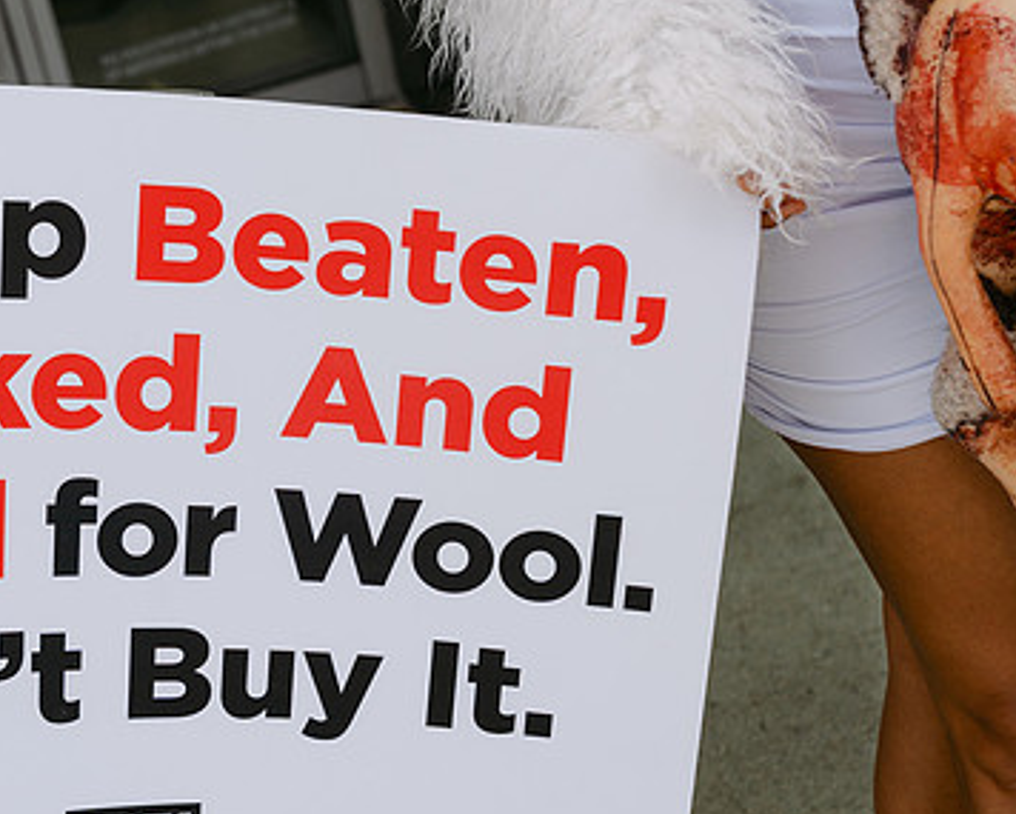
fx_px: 2496
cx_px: 203
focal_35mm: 83
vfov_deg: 18.5
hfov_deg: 22.7
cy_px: 447
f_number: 5.6
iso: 100
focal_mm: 53
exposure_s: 1/400
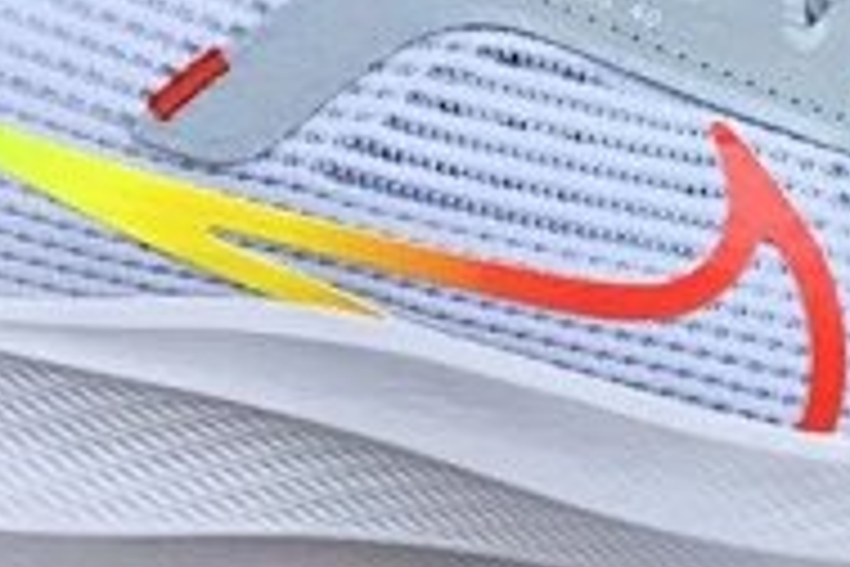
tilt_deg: -20.9
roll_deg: -0.1
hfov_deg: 18.6
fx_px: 2573
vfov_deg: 12.5
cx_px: 625
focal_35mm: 109
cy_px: 459
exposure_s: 1/858
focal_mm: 3.3
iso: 25
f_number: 2.4
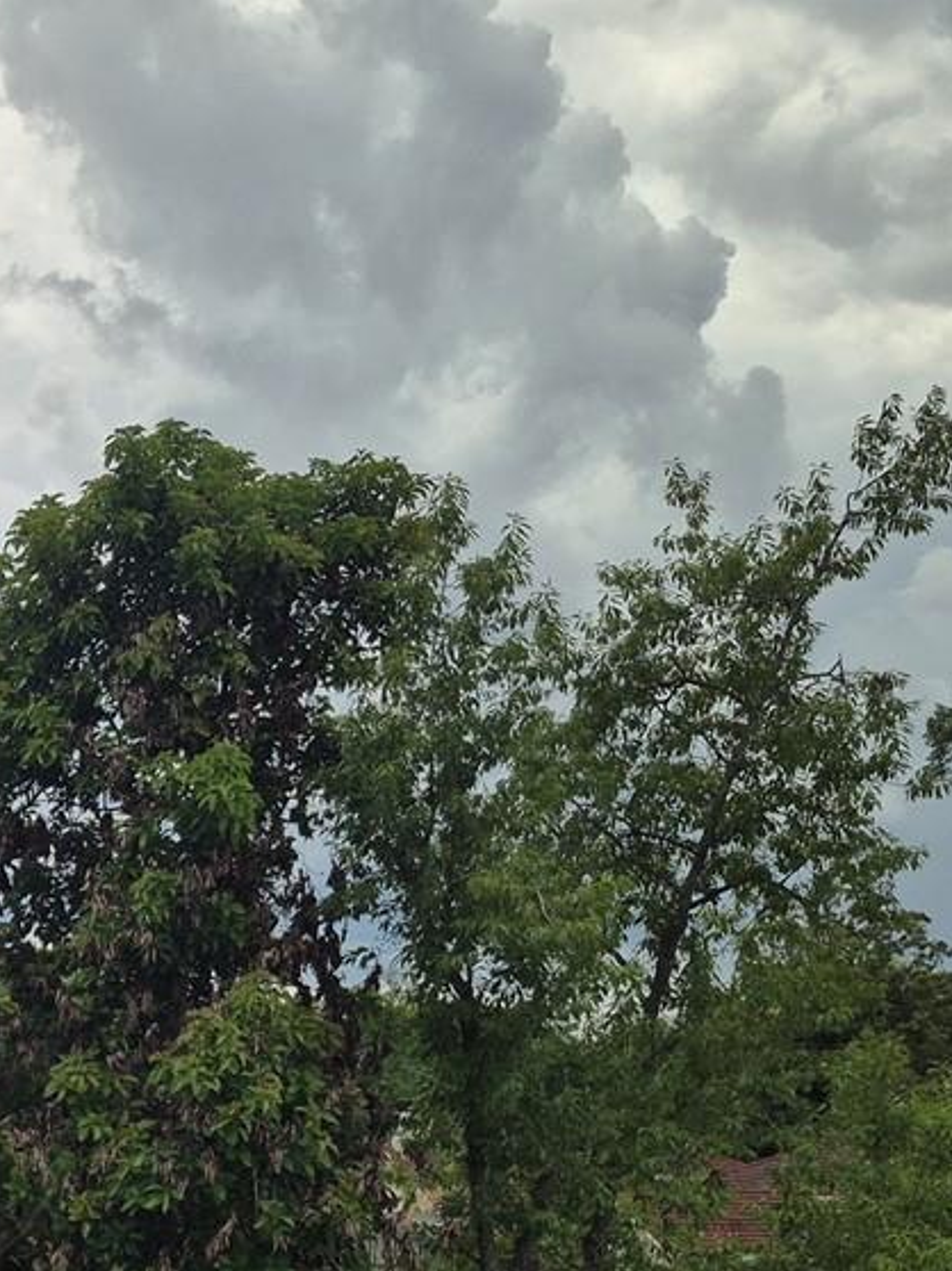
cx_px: -241
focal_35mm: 66
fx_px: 2422
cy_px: 1292
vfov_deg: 27.6
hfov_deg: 20.5
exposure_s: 1/1500
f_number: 1.8
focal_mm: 5.4
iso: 25
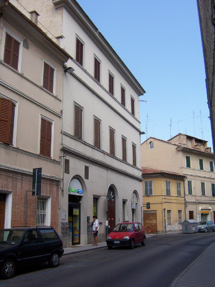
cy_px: 144
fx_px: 298
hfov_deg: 39.7
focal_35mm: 36
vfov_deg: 51.4
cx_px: 108
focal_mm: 5.54
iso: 100
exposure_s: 1/502
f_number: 5.24
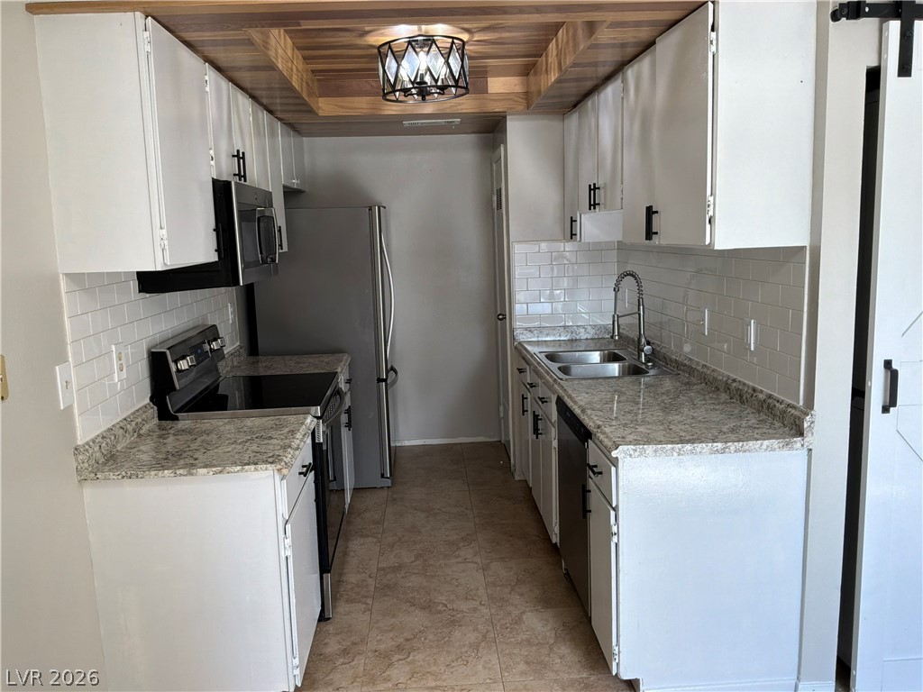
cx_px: 462
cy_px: 346
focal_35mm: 28
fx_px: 747
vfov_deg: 49.7
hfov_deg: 63.4
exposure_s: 1/60
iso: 40
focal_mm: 3
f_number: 1.8
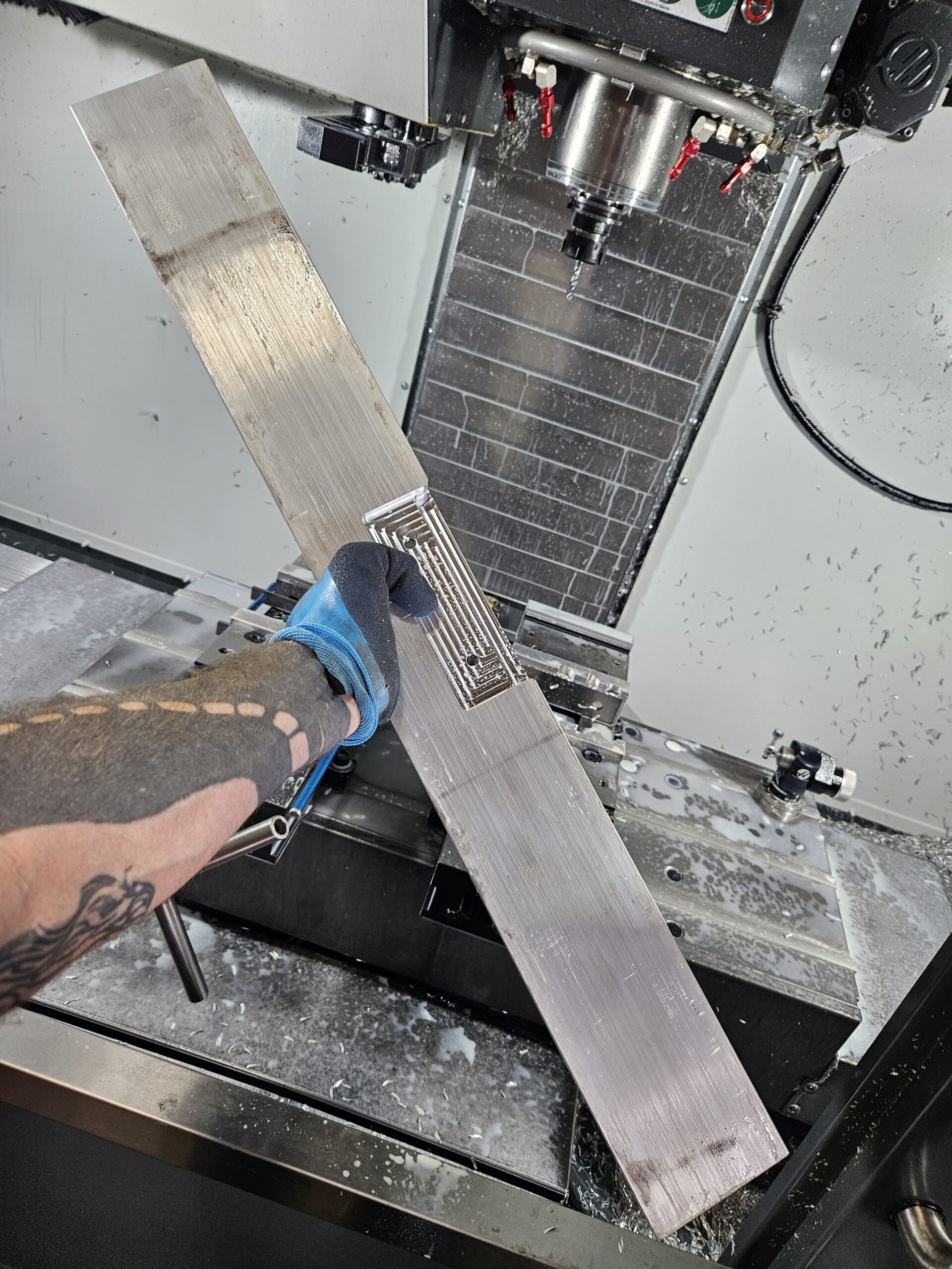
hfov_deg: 58.9
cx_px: 476
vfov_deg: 73.9
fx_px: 843
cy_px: 634
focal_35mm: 23
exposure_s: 1/120
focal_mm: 5.4
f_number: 1.8
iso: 100
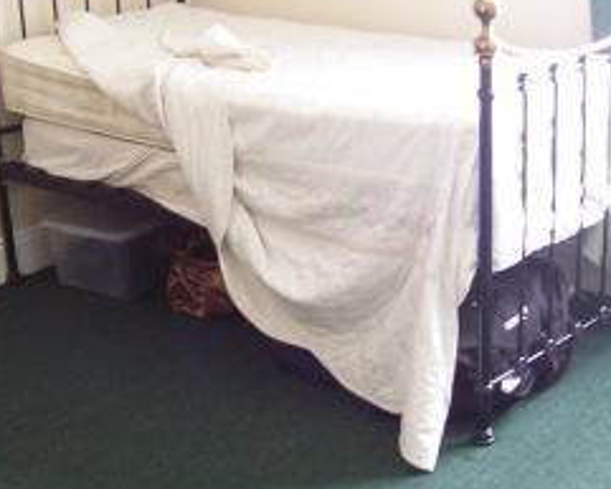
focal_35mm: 65
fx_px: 1176
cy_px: 289
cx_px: 328
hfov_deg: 29.1
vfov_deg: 23.5
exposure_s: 1/33.2
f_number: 2.76
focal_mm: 5.54
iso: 140
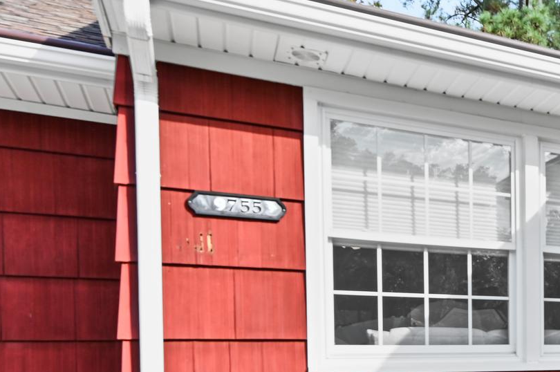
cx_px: 704
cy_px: 366
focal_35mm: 44
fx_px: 688
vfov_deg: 28.5
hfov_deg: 33.8
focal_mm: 17.5
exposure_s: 1/3200
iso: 250
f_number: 8
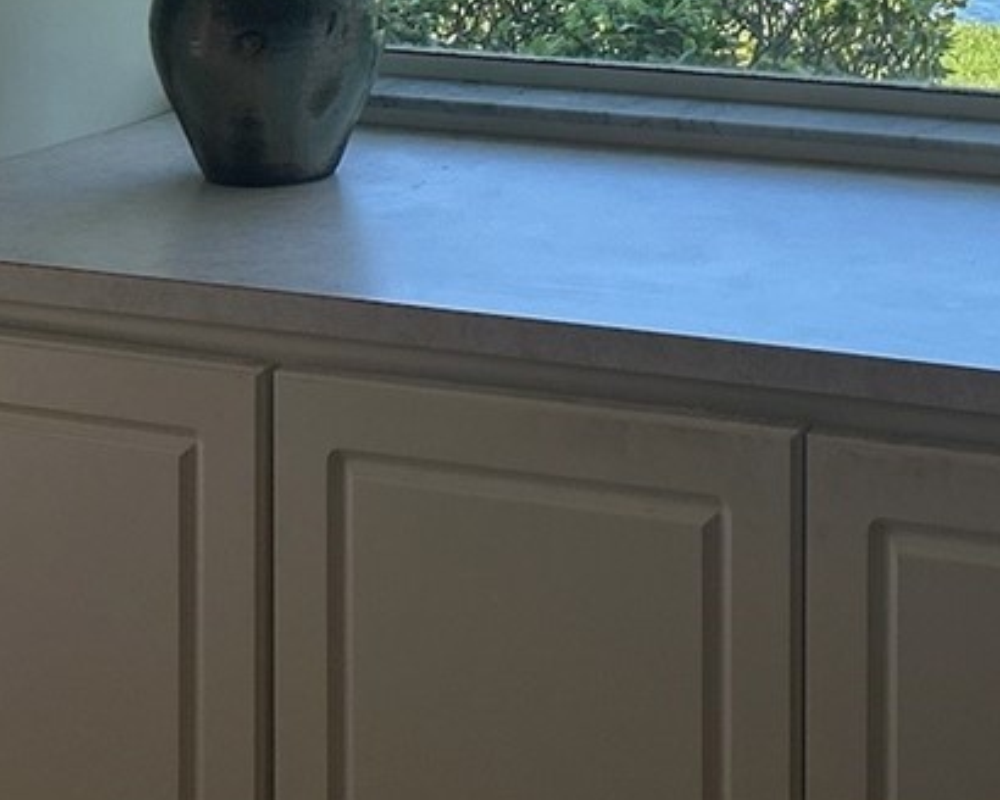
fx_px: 2930
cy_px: -363
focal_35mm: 99
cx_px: 1083
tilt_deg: -1.7
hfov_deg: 18.7
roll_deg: +0.5
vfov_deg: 14.6
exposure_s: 1/1431
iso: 50
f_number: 1.5
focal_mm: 5.7
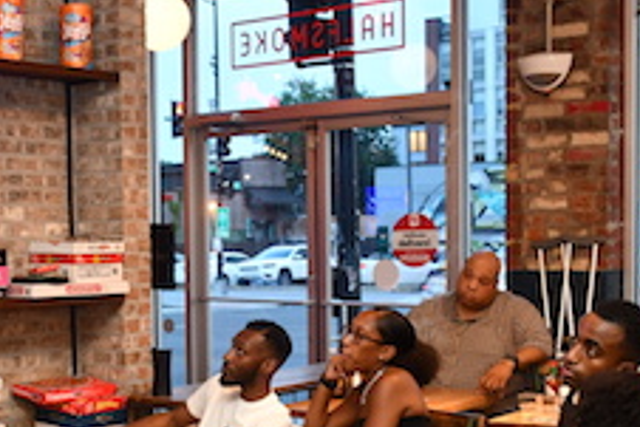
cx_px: 207
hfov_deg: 27.5
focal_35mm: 73
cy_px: 327
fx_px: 1299
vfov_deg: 18.6
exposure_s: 1/60
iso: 1400
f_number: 4
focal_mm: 22
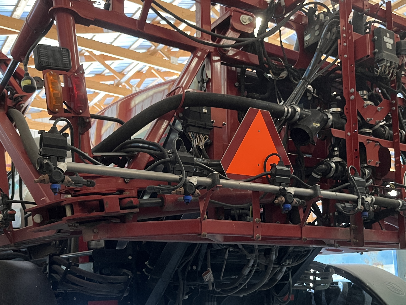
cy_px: 219
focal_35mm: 40
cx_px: 180
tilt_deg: +7.1
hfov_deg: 46.7
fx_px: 469
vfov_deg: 35.4
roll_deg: +2.3
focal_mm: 5.1
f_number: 1.6
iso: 500
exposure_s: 1/46
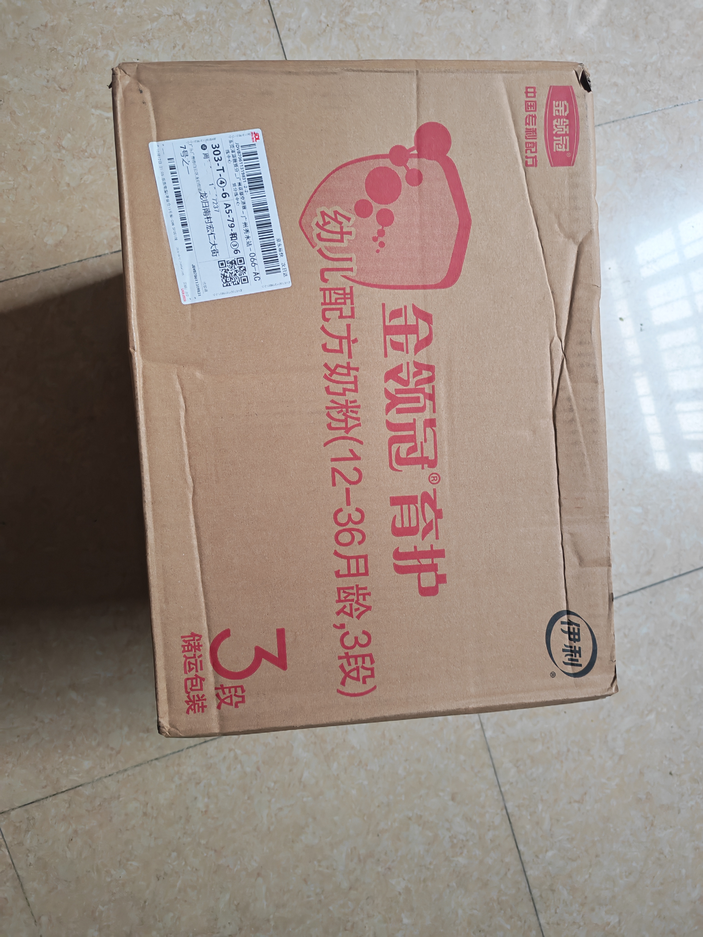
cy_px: 468
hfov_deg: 56.8
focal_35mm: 24
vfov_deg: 71.6
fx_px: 650
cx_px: 352
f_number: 1.95
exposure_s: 1/50
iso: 200
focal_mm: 6.67
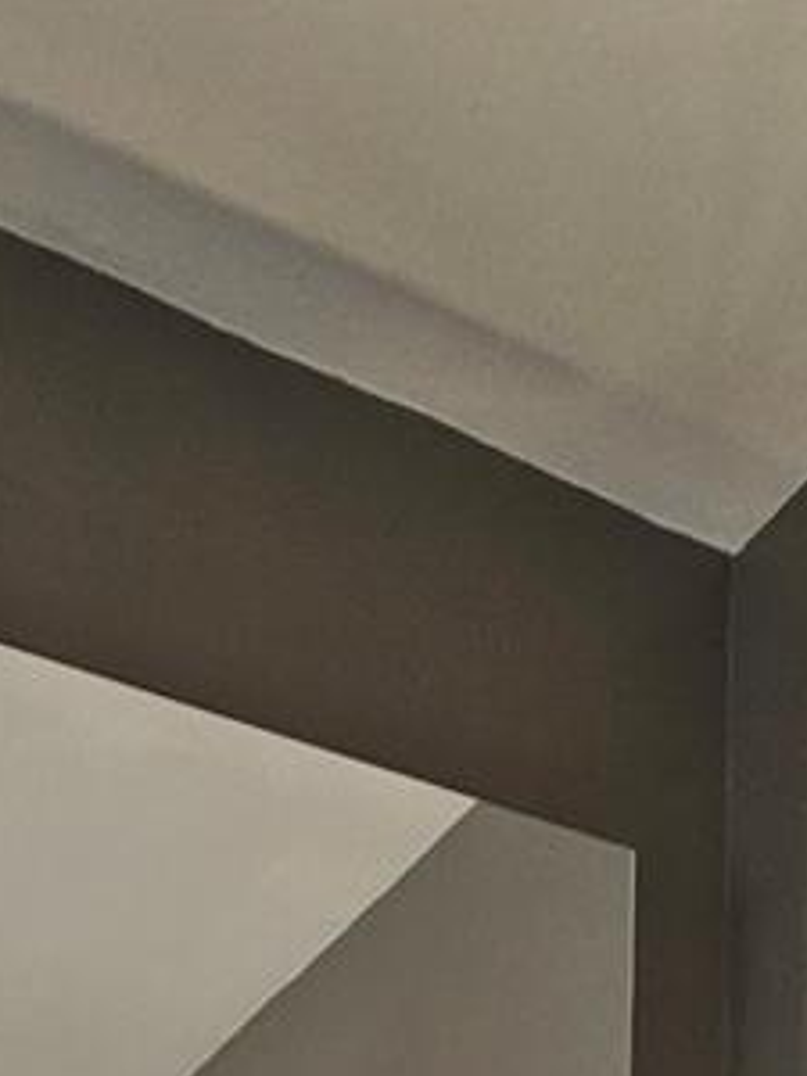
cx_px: 212
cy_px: 2059
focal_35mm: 52
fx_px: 1616
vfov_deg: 20.6
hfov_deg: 27.7
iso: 160
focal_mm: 2.2
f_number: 2.2
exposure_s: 1/60
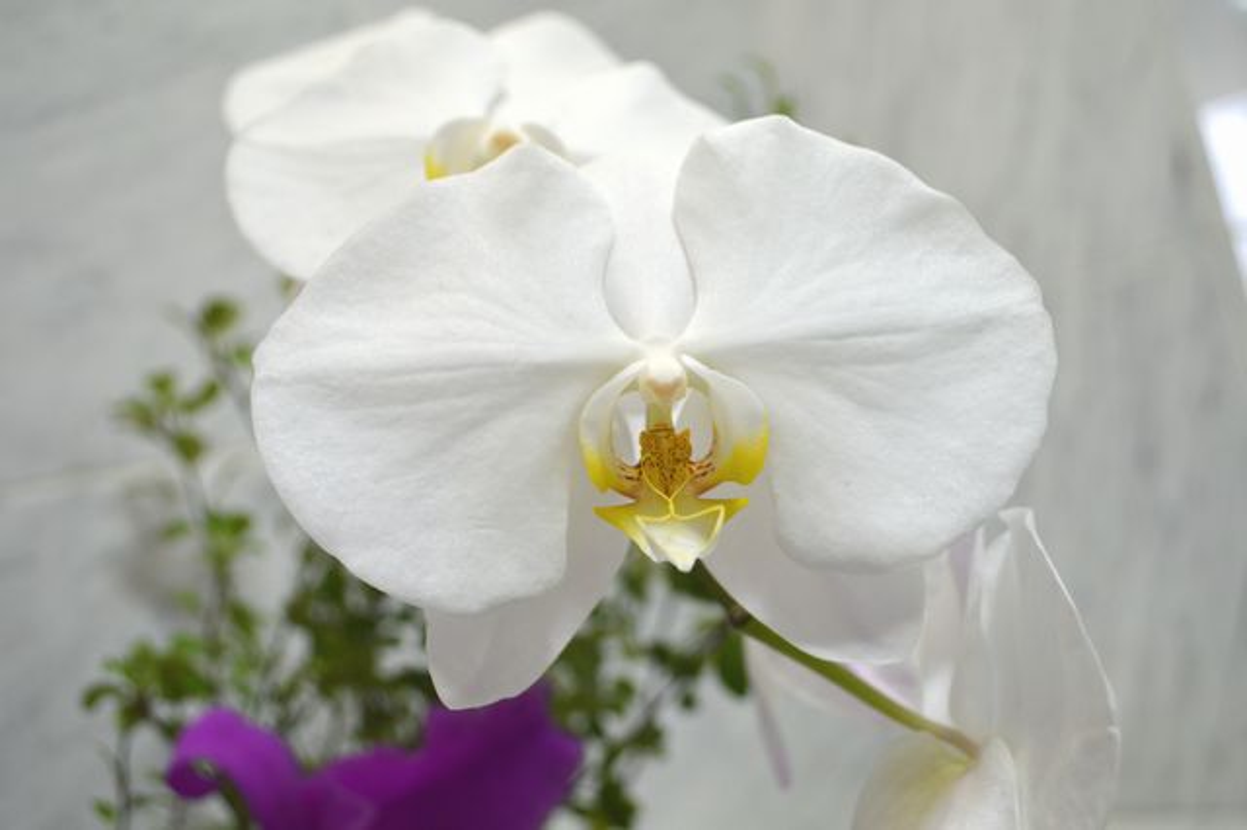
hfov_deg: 49.6
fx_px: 1350
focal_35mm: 39
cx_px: 624
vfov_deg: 34.2
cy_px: 415
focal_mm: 26
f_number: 4.5
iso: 400
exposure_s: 1/60
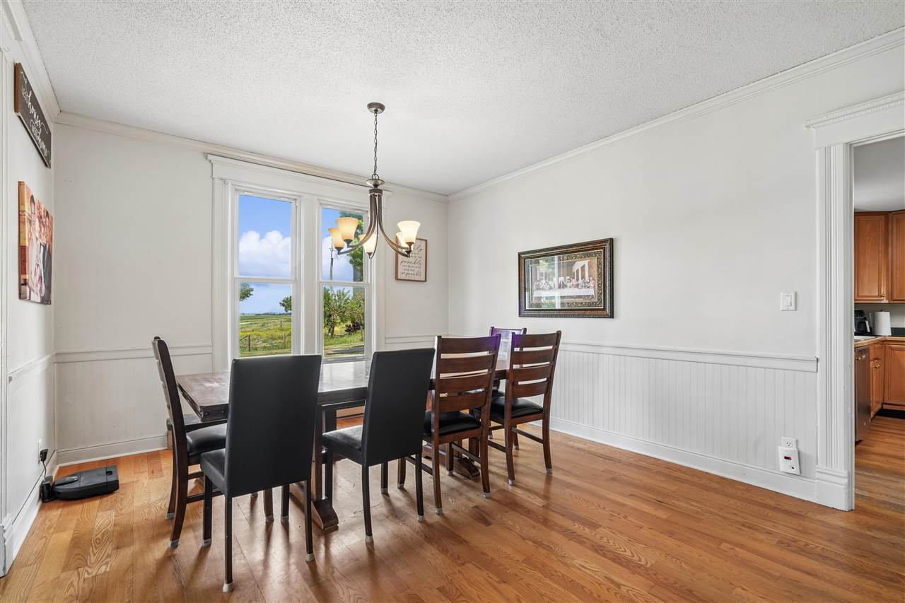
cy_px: 302
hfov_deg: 96.7
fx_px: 402
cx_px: 452
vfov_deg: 73.7
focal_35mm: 16
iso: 400
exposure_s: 1/15
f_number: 10
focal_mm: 16
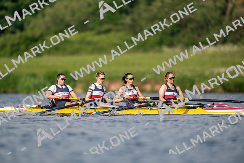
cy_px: 82
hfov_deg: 3.4
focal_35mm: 600
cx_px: 122
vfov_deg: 2.3
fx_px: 4067
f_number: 4
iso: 220
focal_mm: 600
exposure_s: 1/2500
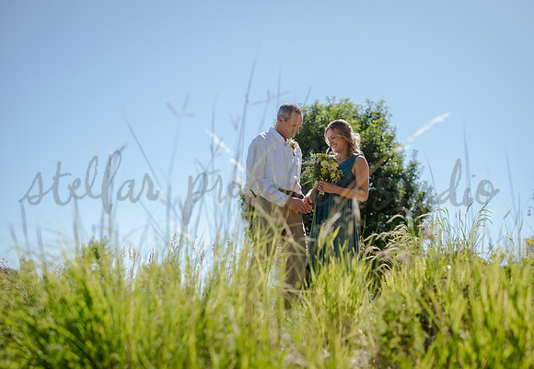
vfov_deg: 25.6
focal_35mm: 54
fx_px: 810
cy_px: 175
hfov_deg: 36.5
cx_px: 292
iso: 125
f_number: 2.5
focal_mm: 50
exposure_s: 1/1600
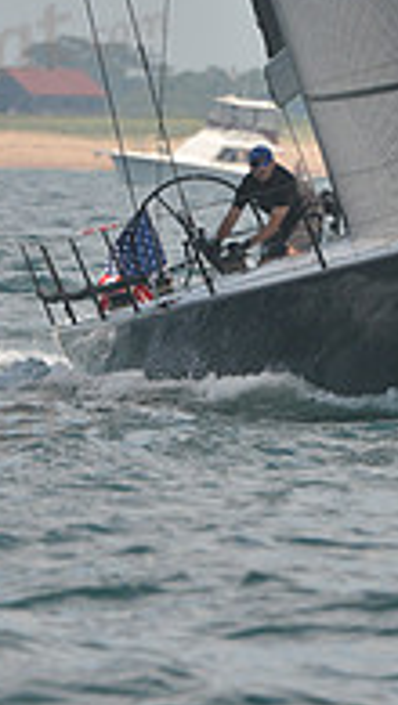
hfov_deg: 1.0
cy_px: 212
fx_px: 23326
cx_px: 358
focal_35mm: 1246
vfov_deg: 1.7
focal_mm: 400
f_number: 9
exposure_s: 1/800
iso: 280
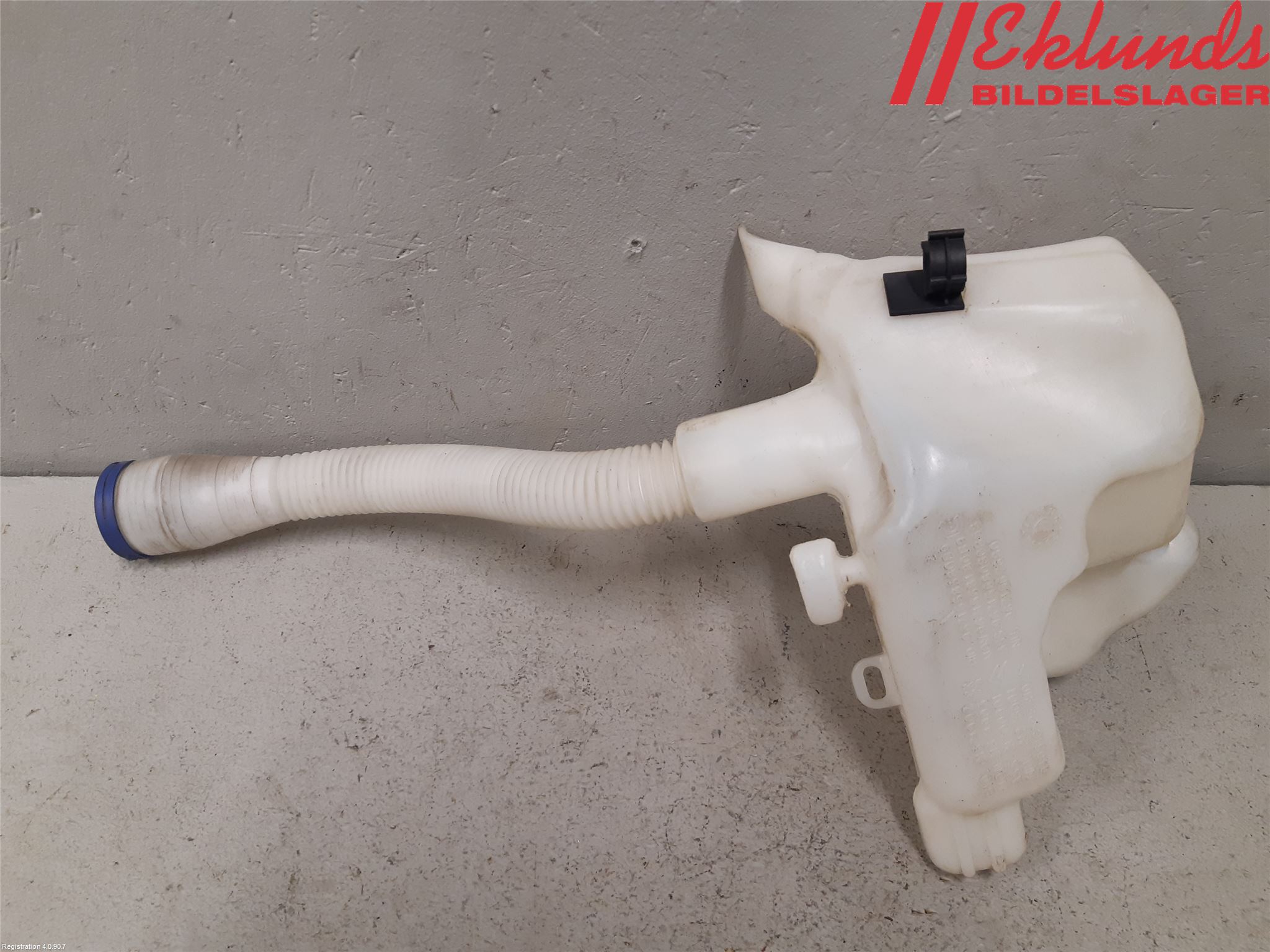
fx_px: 954
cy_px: 476
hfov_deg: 67.3
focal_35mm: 26
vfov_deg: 53.1
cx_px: 635
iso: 125
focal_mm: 3.93
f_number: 1.7
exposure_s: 1/50
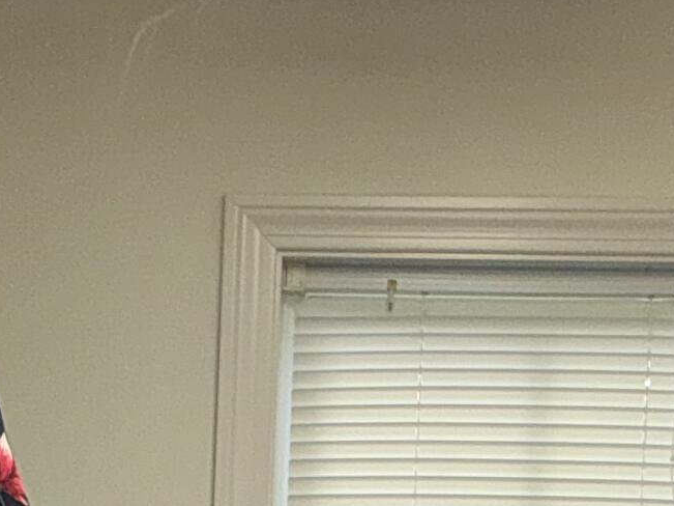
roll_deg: -1.1
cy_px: 796
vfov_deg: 11.0
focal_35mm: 129
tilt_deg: -1.1
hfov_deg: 15.2
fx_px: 2511
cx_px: 201
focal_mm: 3
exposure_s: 1/70
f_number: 1.8
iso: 16
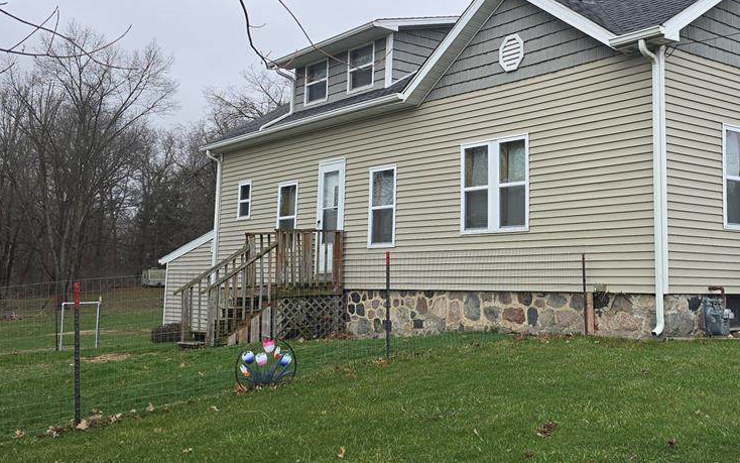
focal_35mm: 34
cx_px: 496
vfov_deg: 37.0
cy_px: 169
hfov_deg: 55.5
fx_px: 686
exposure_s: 1/227
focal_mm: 6.3
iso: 12
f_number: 1.7
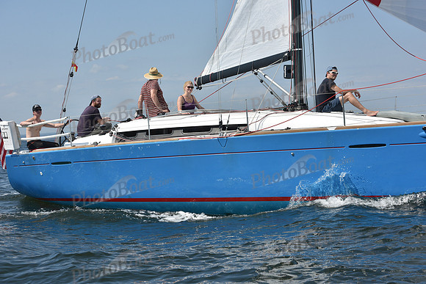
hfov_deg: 22.1
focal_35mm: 92
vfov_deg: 14.9
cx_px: 213
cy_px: 142
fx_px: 1089
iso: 250
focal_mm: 92
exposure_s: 1/1250
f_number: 9
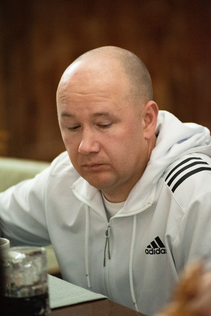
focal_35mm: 200
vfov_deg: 10.3
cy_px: 158
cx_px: 106
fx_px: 1757
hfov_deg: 6.9
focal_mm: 200
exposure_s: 1/160
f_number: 3.5
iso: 12800
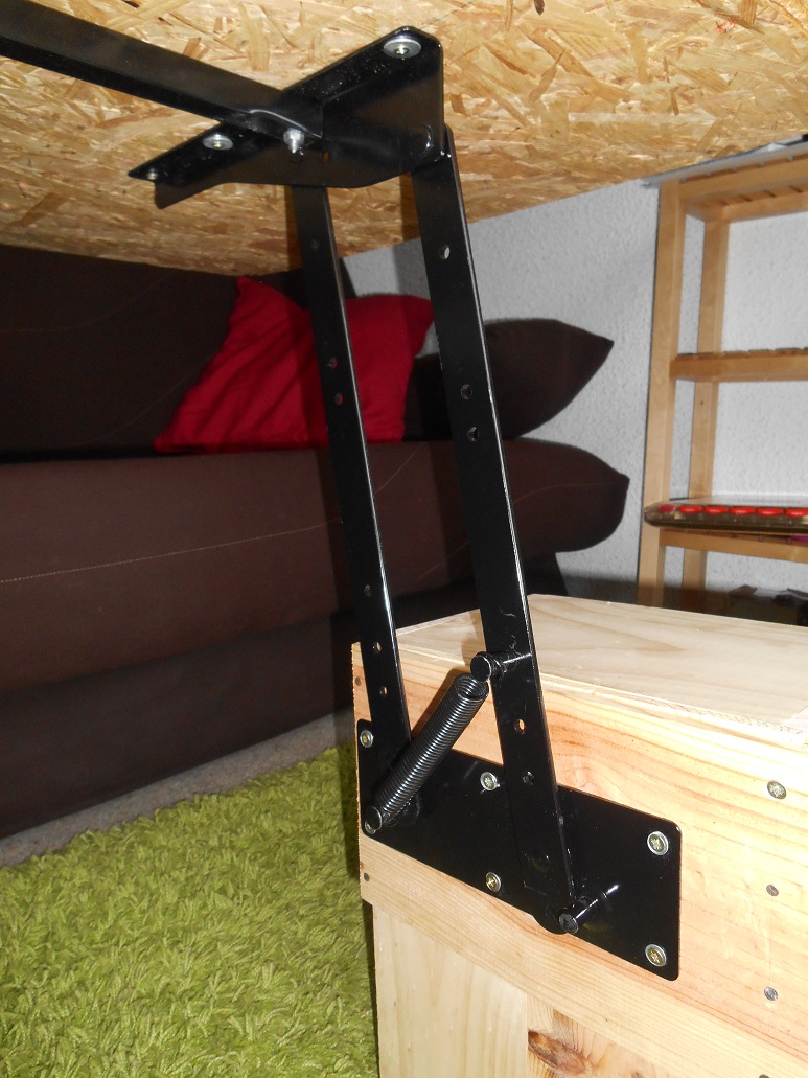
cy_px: 539
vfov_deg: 67.3
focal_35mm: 26
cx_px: 404
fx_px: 809
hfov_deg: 53.1
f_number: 3.4
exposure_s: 1/25
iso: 200
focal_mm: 4.7
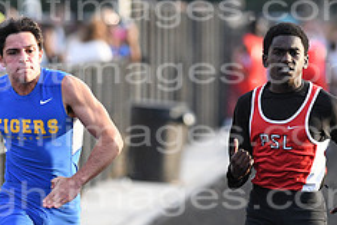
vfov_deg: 1.2
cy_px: 230
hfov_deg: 1.9
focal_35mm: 1109
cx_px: 46
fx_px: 10387
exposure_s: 1/2000
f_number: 4
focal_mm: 300
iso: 2000
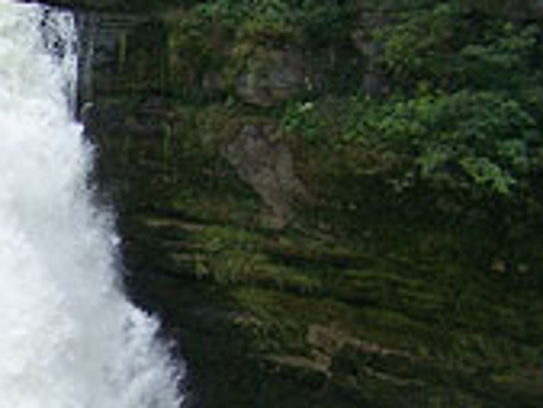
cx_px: -129
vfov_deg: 14.5
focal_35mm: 101
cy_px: 360
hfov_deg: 18.3
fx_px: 1585
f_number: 2.8
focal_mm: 6.3
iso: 80
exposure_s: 1/800
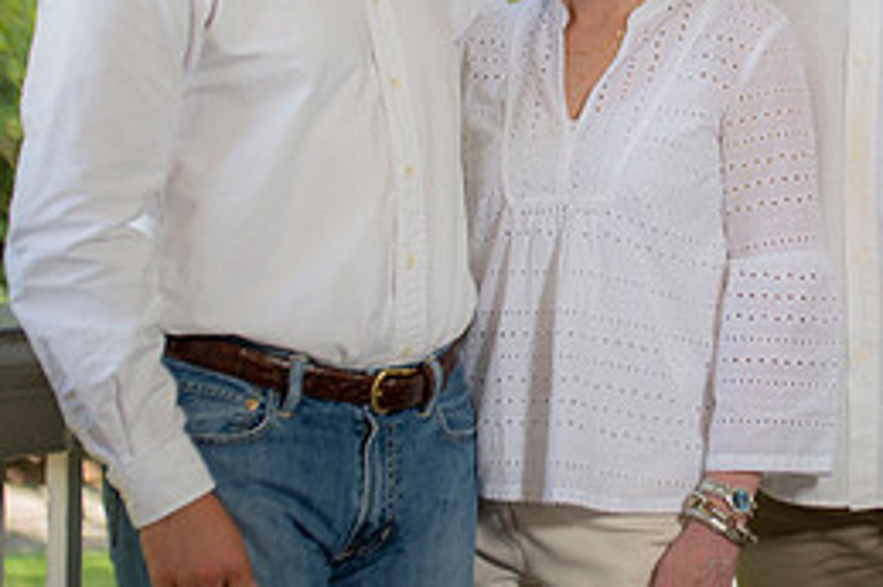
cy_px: 82
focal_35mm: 157
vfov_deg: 8.7
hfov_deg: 13.0
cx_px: 798
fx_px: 3846
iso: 100
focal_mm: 70
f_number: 3.2
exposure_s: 1/200
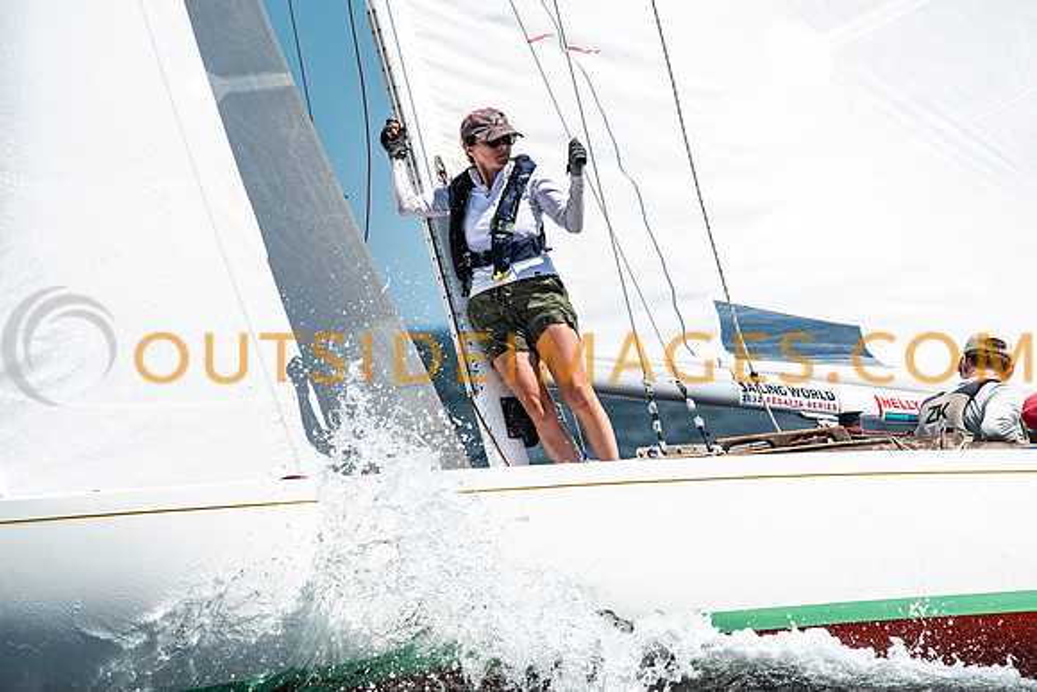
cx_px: 518
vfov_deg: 3.1
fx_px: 12965
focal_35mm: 450
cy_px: 346
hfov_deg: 4.6
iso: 320
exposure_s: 1/4000
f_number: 5.6
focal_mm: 300
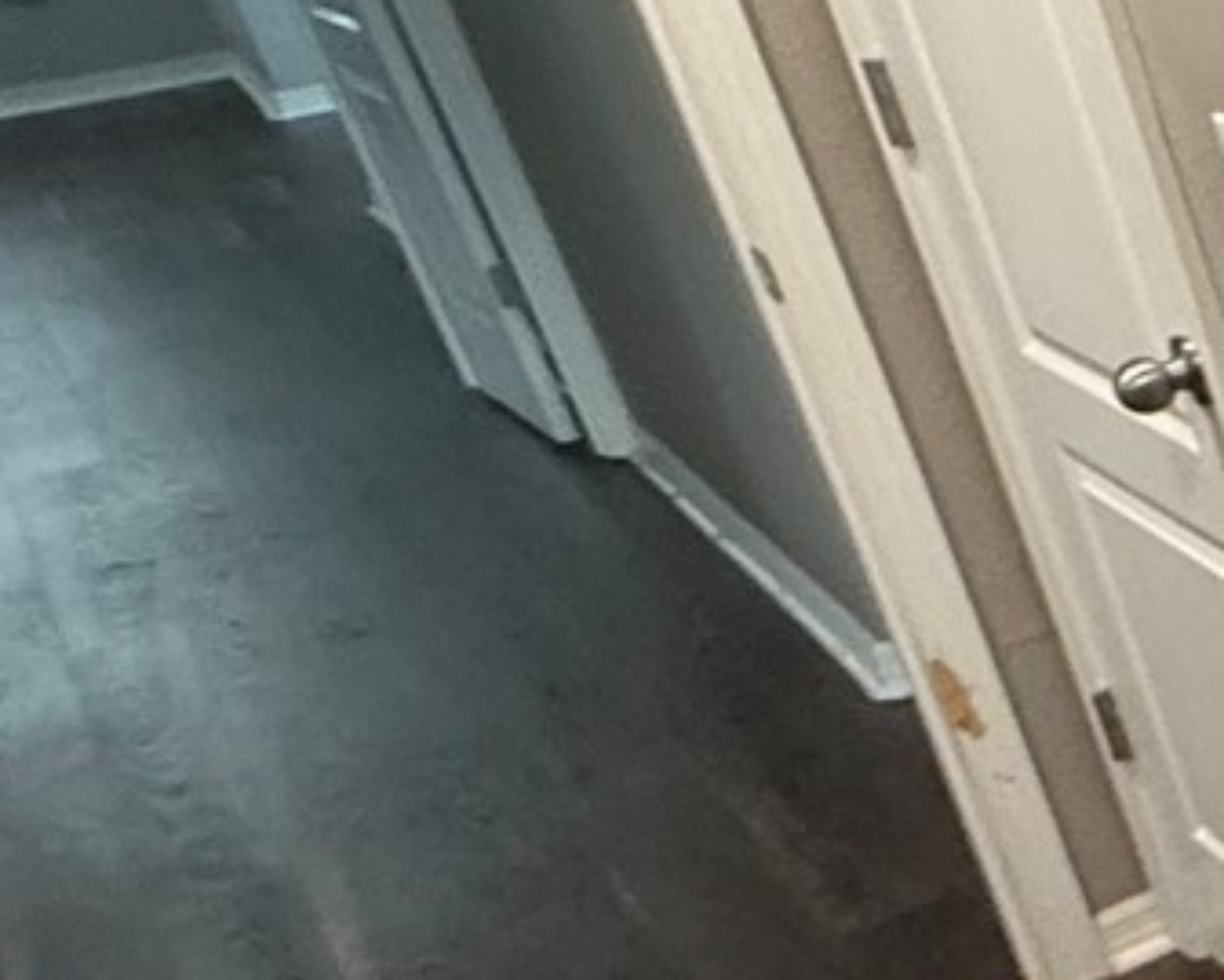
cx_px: 2495
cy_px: 521
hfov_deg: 18.3
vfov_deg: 23.5
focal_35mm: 65
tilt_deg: -21.1
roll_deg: +4.5
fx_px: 2355
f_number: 2.2
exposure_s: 1/60
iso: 250
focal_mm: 2.22
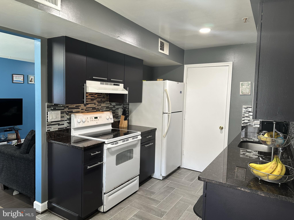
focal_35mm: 24
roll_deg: -1.7
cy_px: 110
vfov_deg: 56.8
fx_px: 204
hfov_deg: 71.6
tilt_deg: -5.2
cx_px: 147
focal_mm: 6.86
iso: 125
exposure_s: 1/60
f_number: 1.78
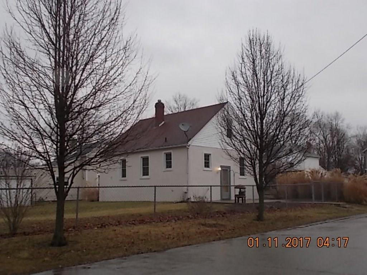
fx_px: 413
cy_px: 138
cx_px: 184
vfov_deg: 36.8
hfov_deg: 47.9
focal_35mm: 39
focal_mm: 6.9
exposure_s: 1/50
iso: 80
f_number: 3.9
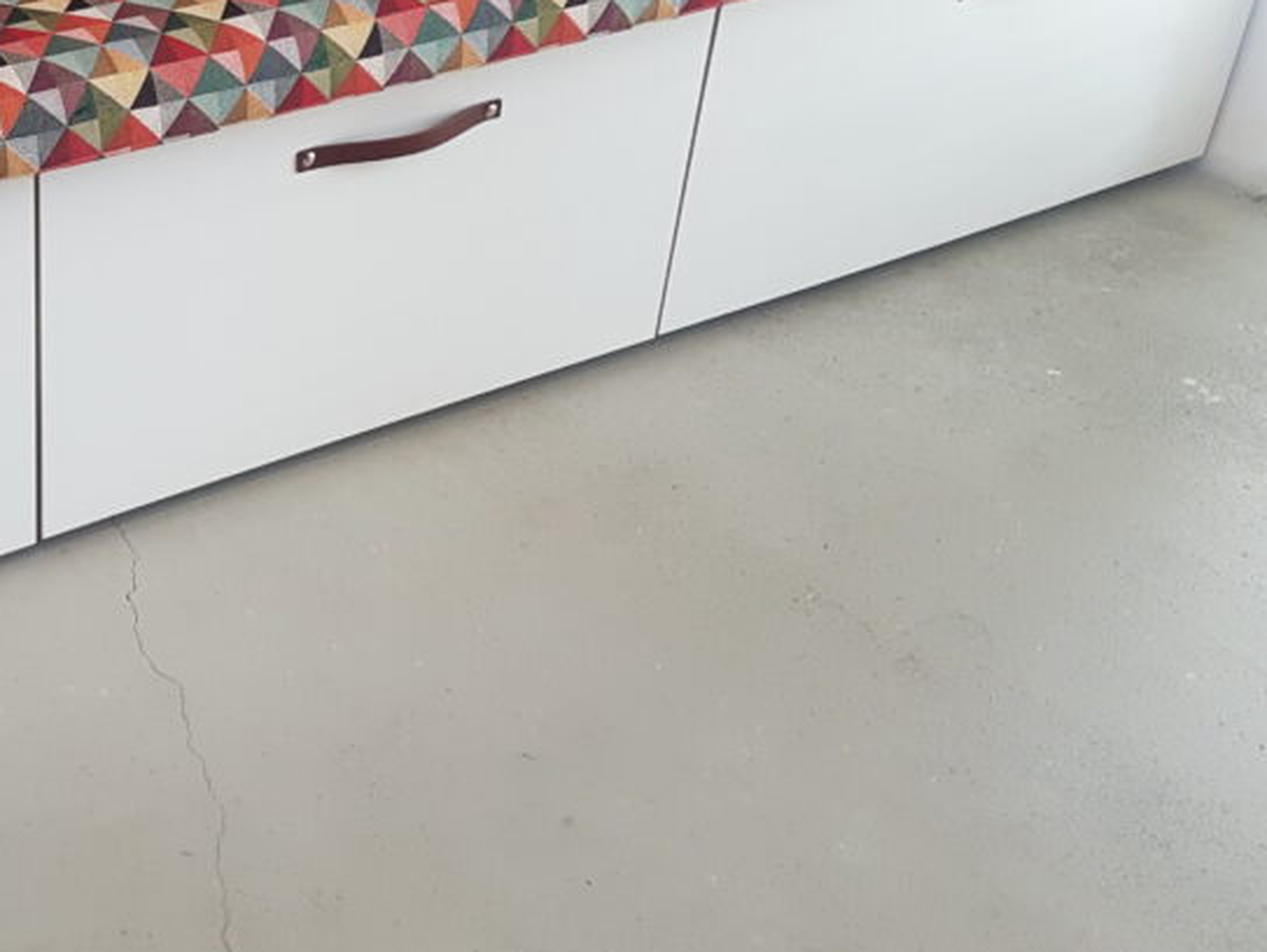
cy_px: 240
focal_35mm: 49
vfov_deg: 29.3
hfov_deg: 36.2
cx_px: 93
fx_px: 1795
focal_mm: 4.2
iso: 80
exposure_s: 1/60
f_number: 1.7
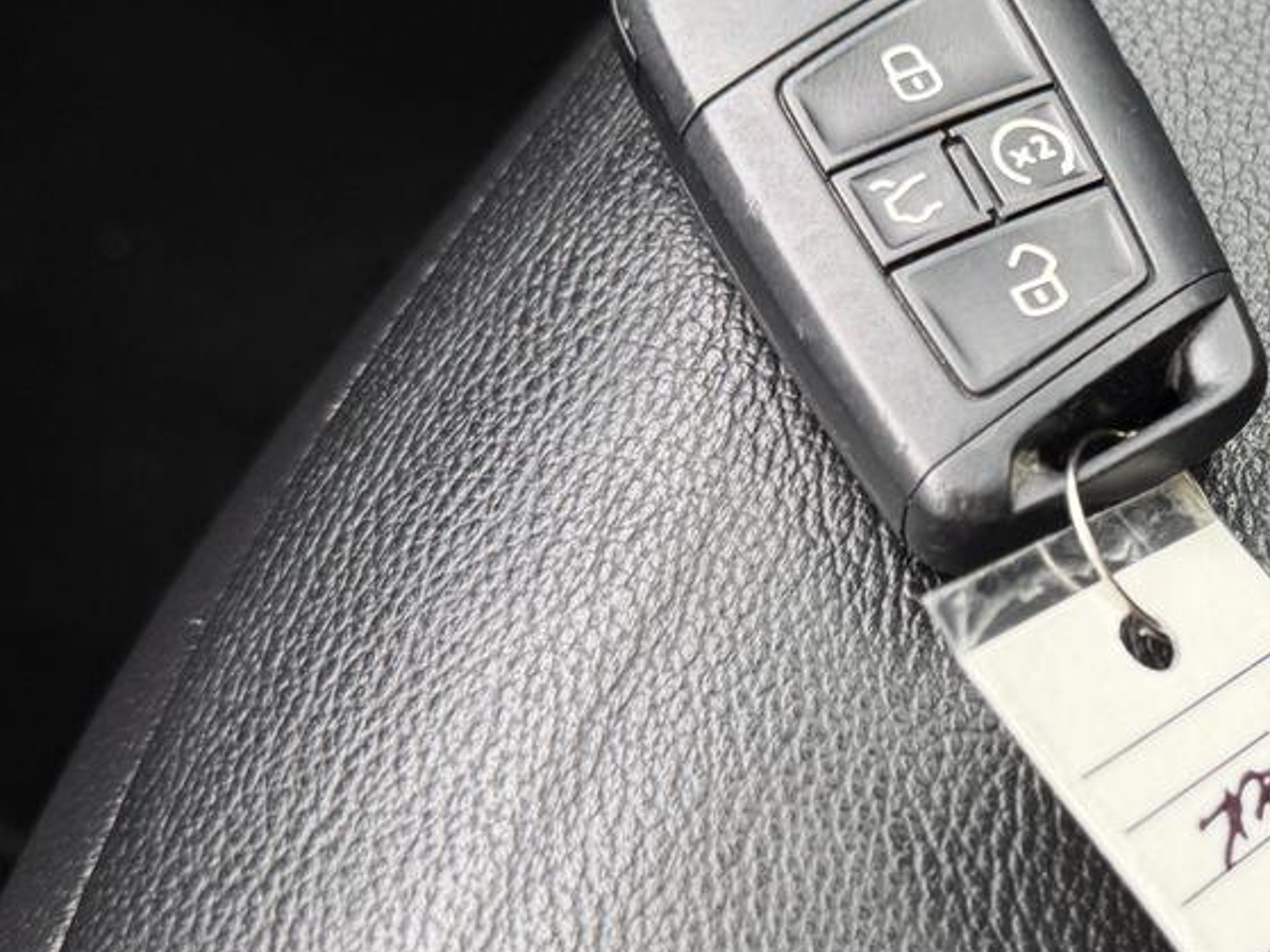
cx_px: 1127
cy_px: 618
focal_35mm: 55
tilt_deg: -61.6
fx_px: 2017
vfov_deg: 26.4
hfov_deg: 33.2
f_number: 1.78
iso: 64
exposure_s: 1/121
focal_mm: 6.76
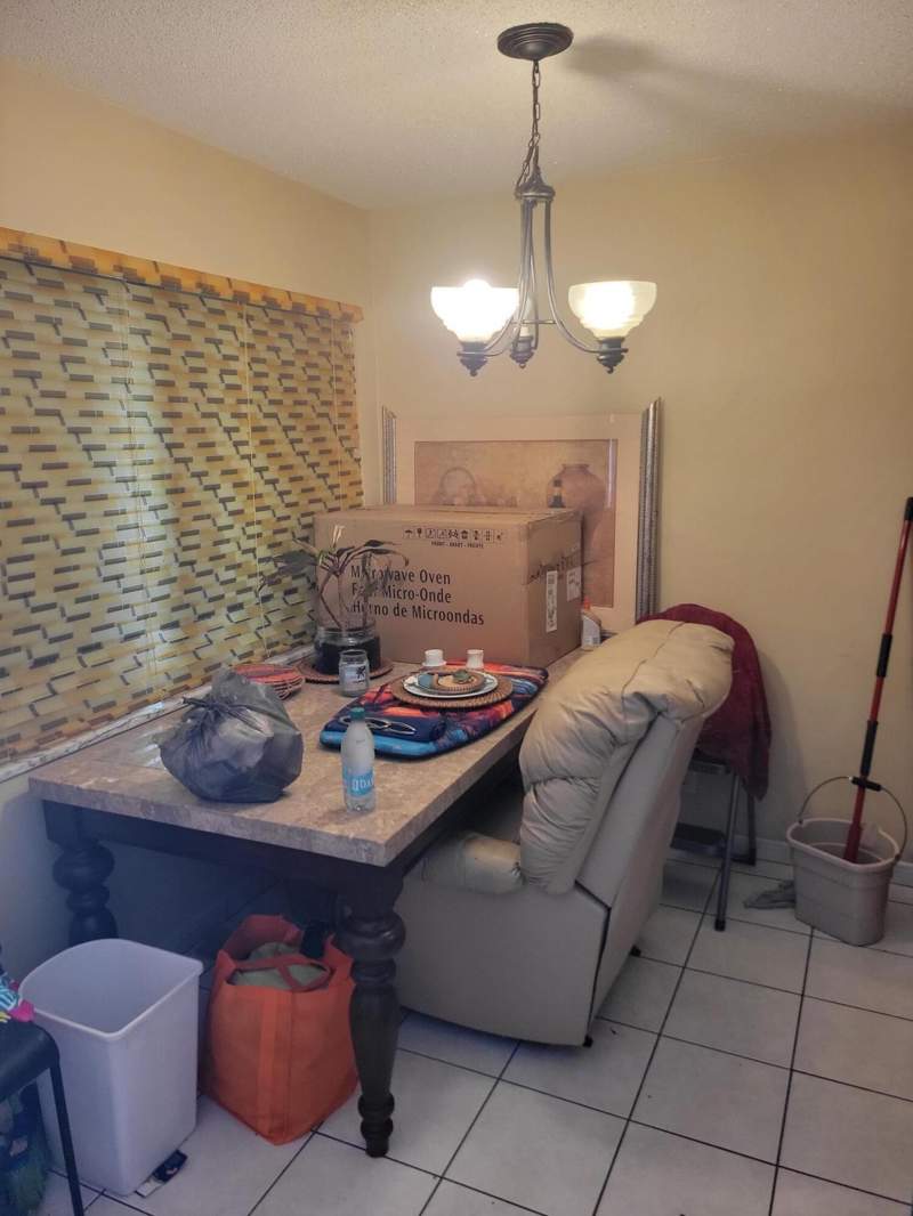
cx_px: 456
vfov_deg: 67.3
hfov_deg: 53.1
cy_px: 608
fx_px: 914
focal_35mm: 26
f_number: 1.8
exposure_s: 1/120
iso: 200
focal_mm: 5.4
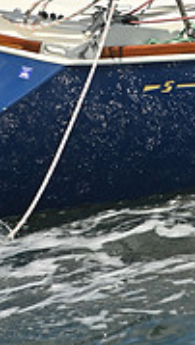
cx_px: 109
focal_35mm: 629
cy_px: -173
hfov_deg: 1.9
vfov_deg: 3.4
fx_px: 5768
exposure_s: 1/1250
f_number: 10
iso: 250
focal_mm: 185
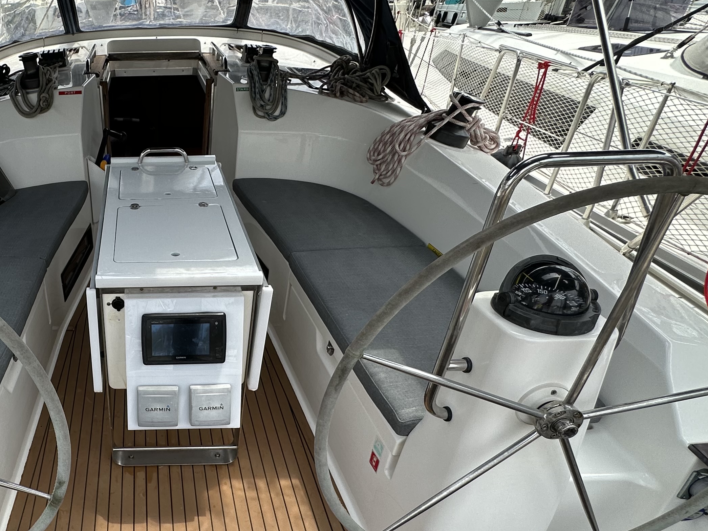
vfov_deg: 50.8
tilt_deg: -33.2
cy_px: 335
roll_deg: +1.1
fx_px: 552
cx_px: 146
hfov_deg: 60.3
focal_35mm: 27
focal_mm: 2.22
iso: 40
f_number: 2.2
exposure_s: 1/764
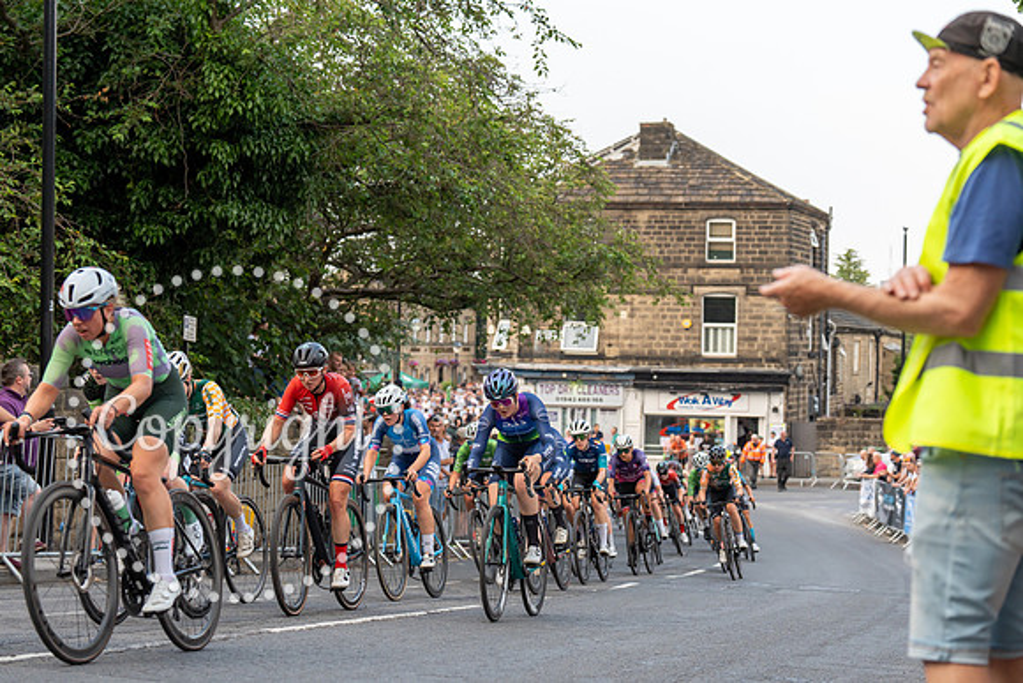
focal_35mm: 70
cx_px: 512
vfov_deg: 19.5
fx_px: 1990
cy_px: 342
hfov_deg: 28.8
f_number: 4
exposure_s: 1/800
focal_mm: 70
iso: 800
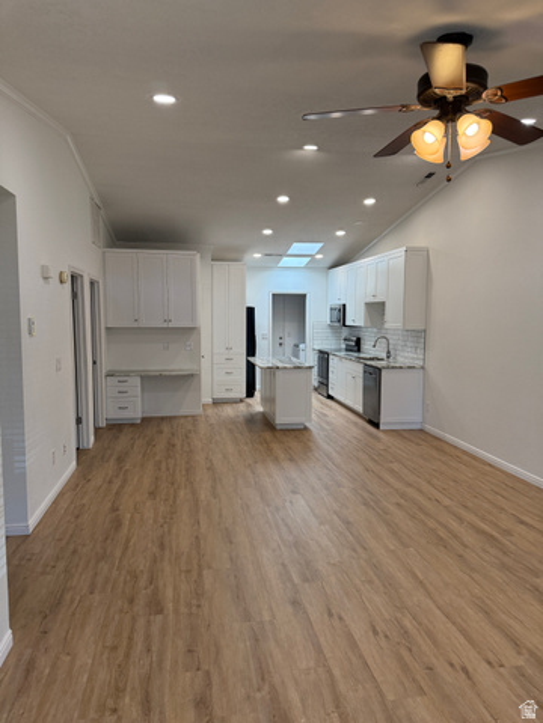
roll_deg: -1.7
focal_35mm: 24
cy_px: 362
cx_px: 272
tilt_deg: -3.7
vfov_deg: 71.6
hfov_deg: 56.8
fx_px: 502
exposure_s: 1/183
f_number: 1.78
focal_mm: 6.76
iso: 200
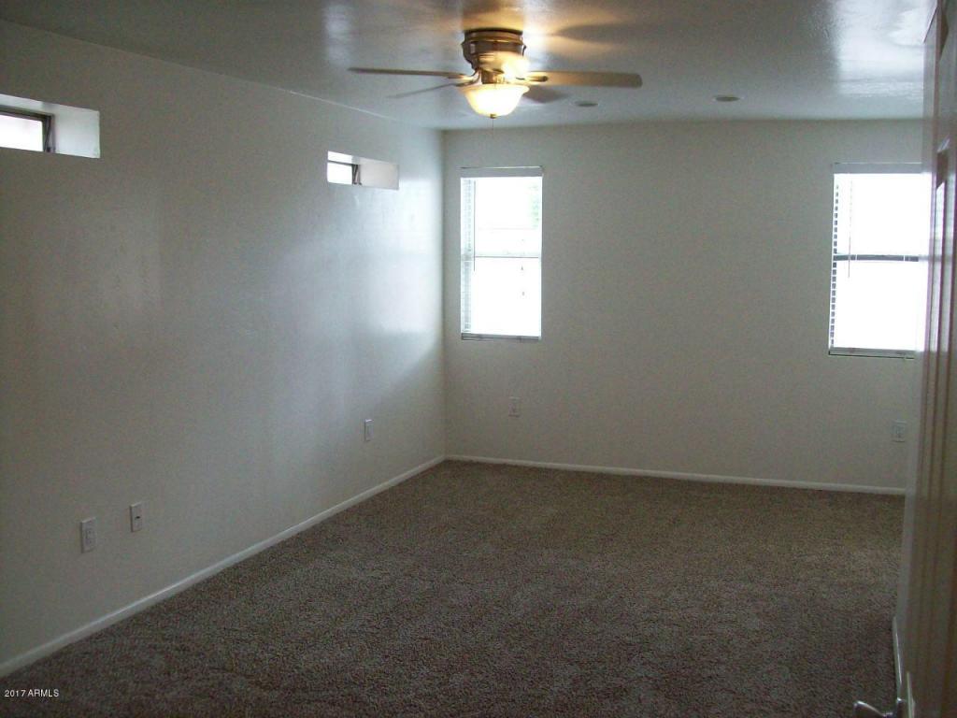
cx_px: 478
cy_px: 359
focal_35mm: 36
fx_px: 995
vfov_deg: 39.7
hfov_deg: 51.4
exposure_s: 1/64
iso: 237
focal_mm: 6
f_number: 2.7
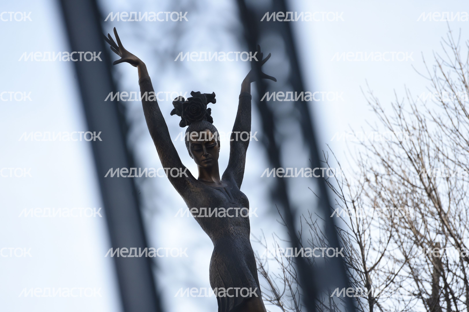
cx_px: 234
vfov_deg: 6.9
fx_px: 2604
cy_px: 156
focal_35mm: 200
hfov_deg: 10.3
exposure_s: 1/4000
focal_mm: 200
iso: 1250
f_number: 4
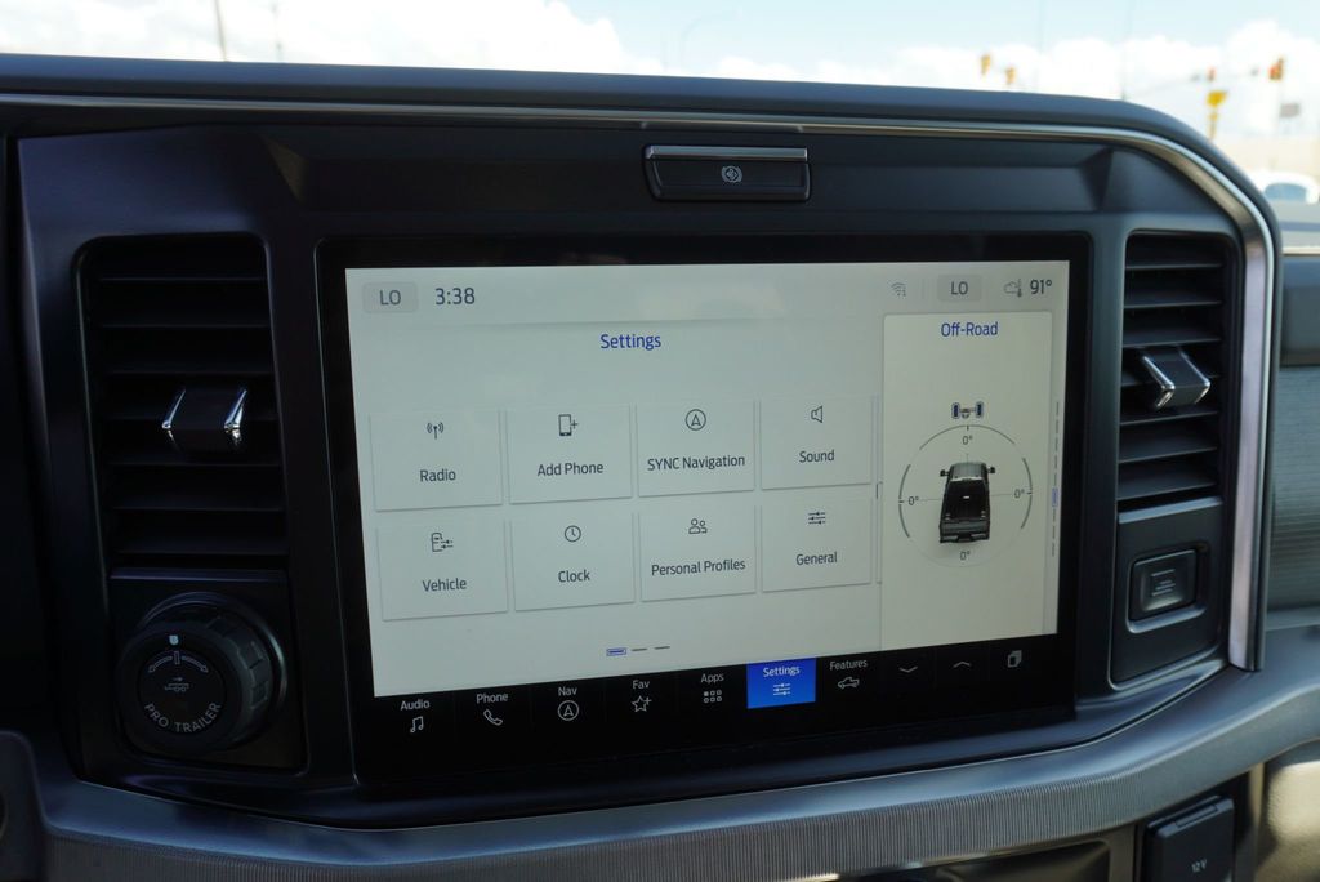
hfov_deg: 73.7
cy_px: 441
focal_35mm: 24
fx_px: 880
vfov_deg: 53.2
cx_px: 660
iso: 100
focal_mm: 16
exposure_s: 1/125
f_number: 5.6
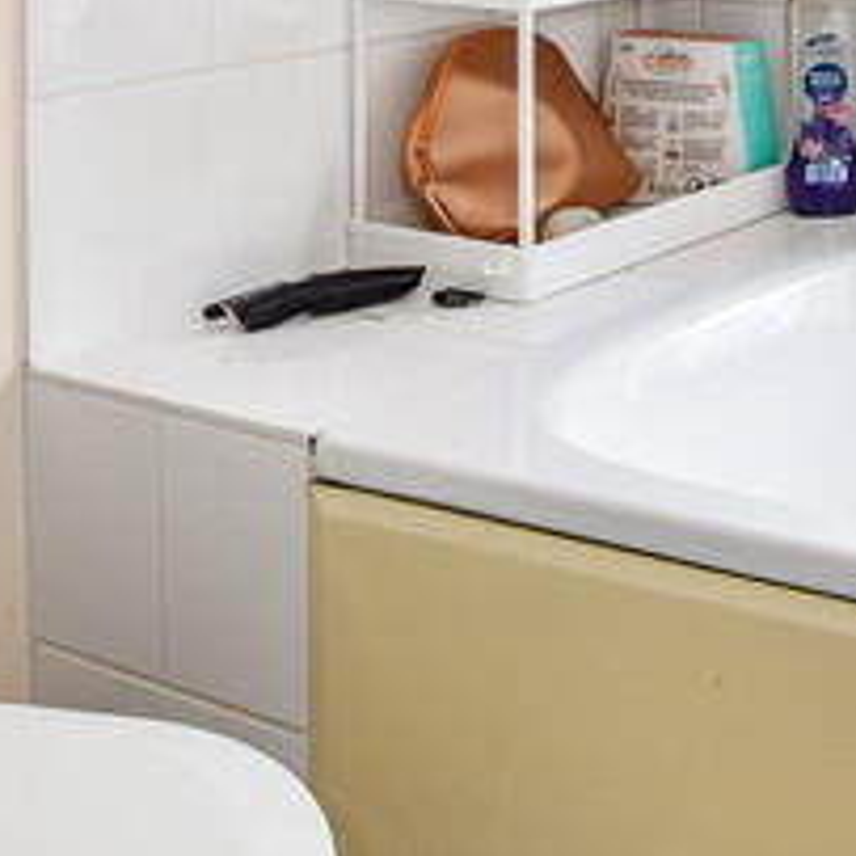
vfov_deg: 26.1
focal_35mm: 60
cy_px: -116
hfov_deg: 24.0
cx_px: 1193
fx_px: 1679
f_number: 8
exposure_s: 1/10
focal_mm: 14
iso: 400
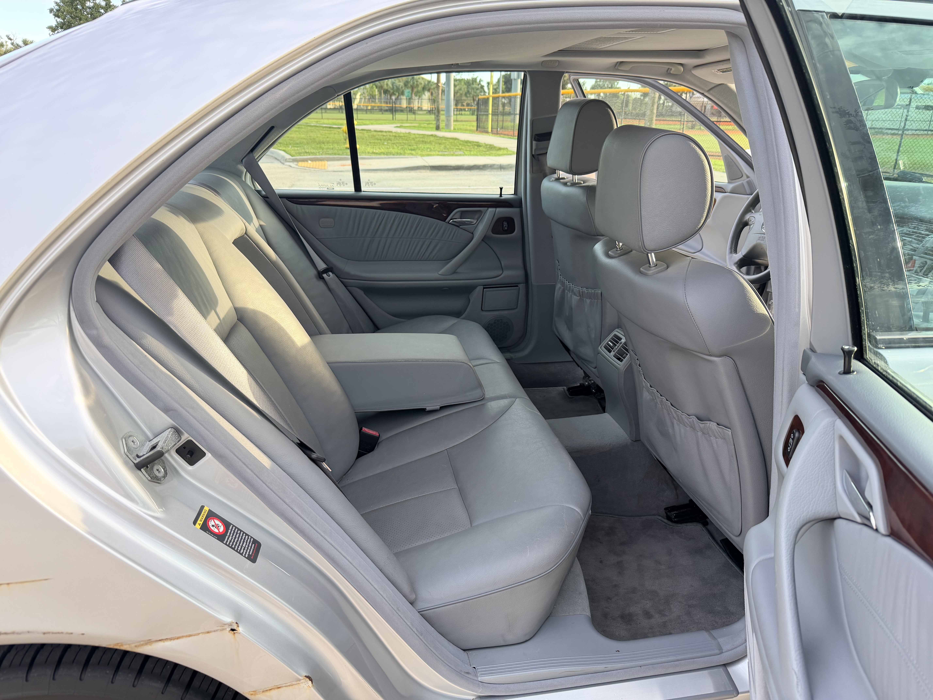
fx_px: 647
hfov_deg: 71.6
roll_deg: -1.2
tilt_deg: -20.8
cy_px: 350
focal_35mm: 24
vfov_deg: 56.8
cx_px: 466
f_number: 1.78
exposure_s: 1/194
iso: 100
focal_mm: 6.76
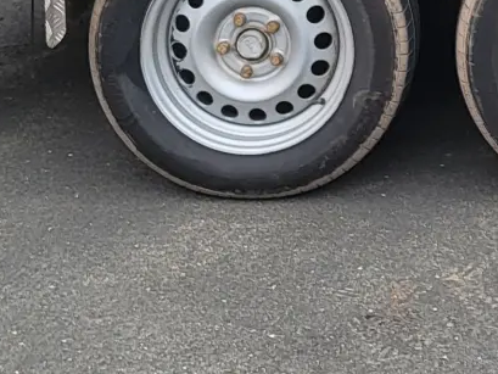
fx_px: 1756
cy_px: -342
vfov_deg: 11.2
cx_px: 659
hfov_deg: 15.3
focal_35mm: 122
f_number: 1.8
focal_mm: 5.4
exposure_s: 1/199
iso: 40
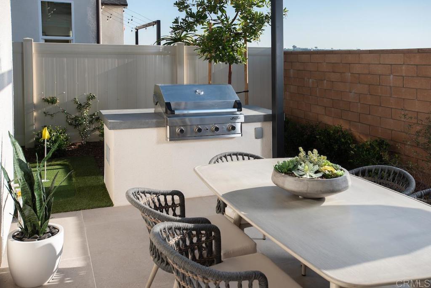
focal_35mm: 35
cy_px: 144
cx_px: 216
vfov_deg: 37.9
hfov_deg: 54.4
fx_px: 419
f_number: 8
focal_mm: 35
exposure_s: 1/250
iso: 100
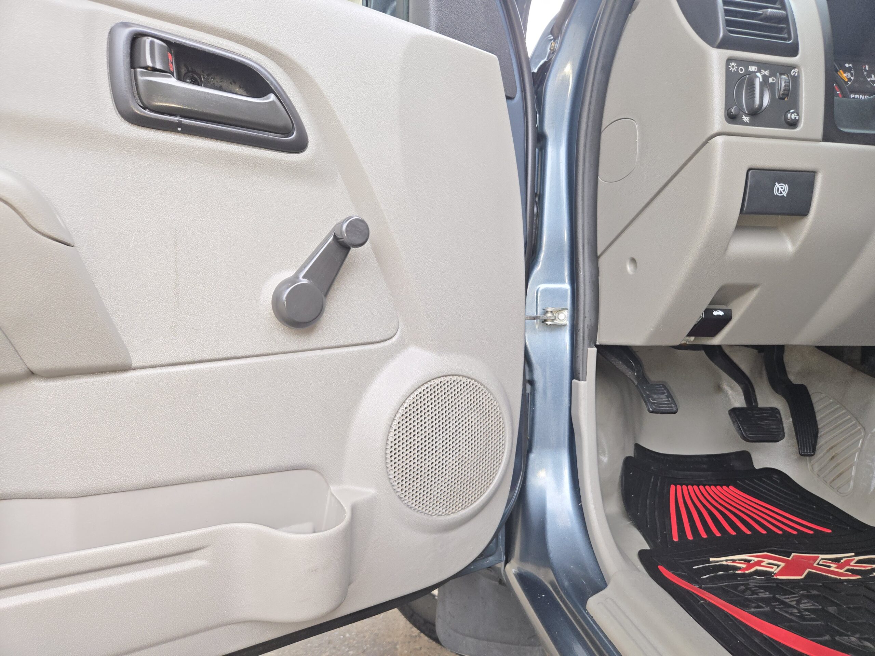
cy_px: 328
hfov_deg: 73.9
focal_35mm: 23
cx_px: 438
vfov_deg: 58.9
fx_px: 581
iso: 64
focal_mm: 5.4
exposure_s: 1/60
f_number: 1.8
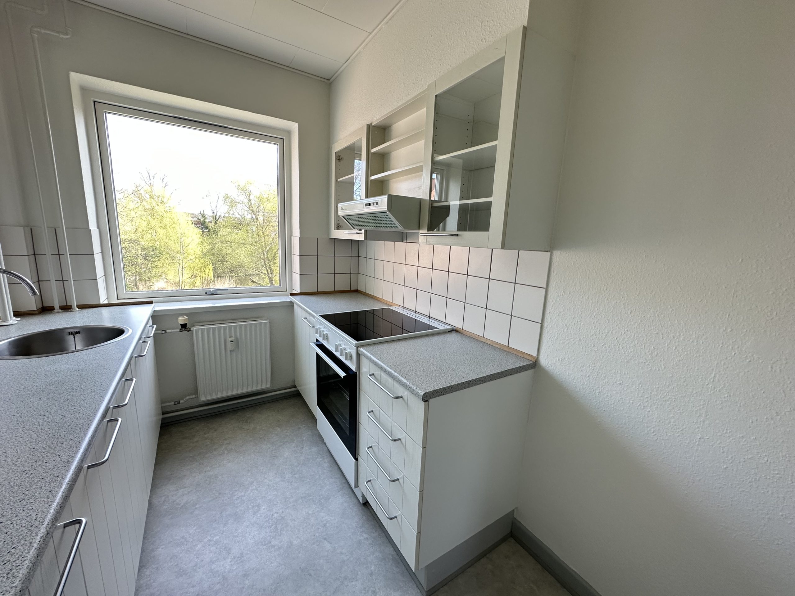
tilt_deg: -11.2
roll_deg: -2.5
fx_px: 322
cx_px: 398
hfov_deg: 102.1
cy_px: 298
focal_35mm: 14
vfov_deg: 85.7
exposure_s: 1/99
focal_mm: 2.22
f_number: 2.2
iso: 125
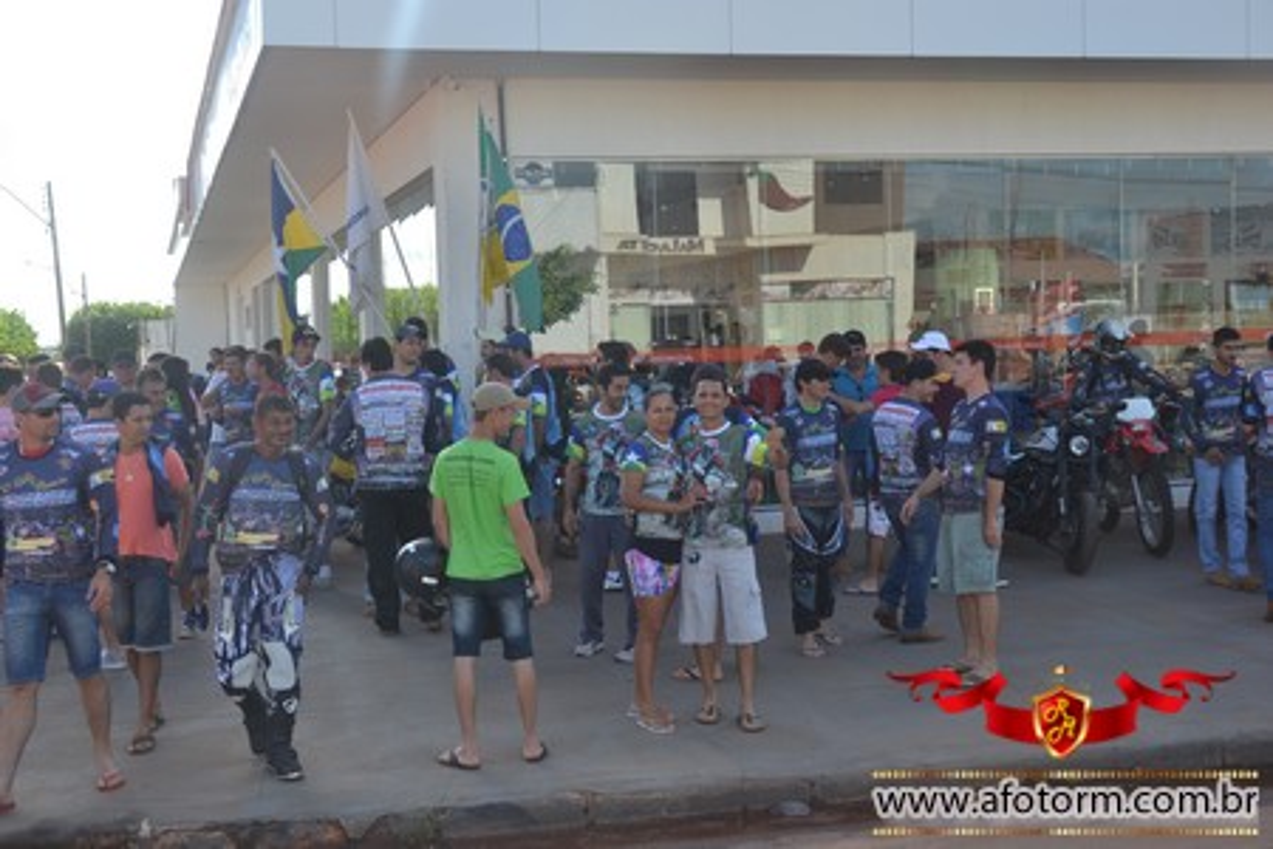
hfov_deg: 41.1
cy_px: 424
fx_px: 1697
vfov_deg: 28.1
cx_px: 636
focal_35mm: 48
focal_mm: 32
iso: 100
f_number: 7.1
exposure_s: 1/200
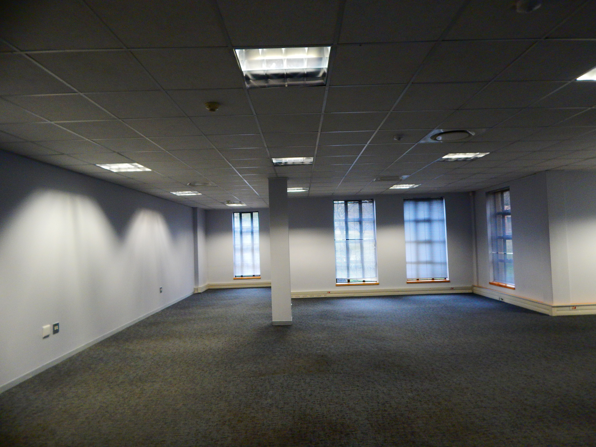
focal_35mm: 22
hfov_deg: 76.4
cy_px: 224
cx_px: 298
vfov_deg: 61.1
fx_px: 379
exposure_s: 1/30
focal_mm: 4
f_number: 3
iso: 280
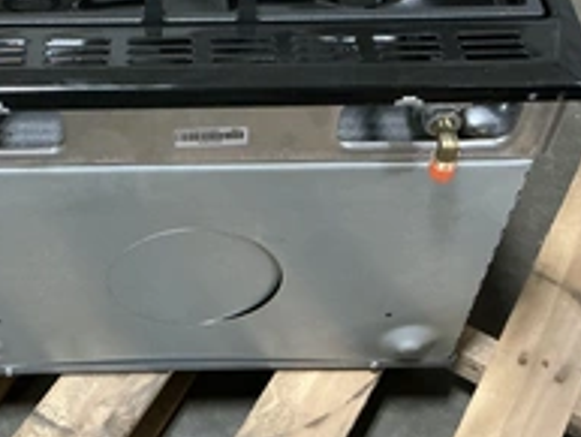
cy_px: 105
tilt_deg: -47.3
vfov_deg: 24.9
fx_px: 974
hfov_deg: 32.9
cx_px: 184
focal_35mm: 58
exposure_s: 1/30
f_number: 1.8
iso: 400
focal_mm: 3
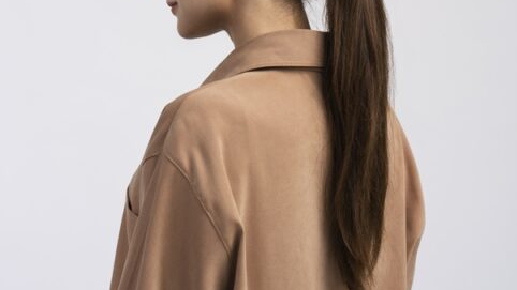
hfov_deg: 15.1
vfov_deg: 8.5
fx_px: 1946
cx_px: 172
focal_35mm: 142
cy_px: 72
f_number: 5.6
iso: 100
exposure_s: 1/160
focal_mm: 85
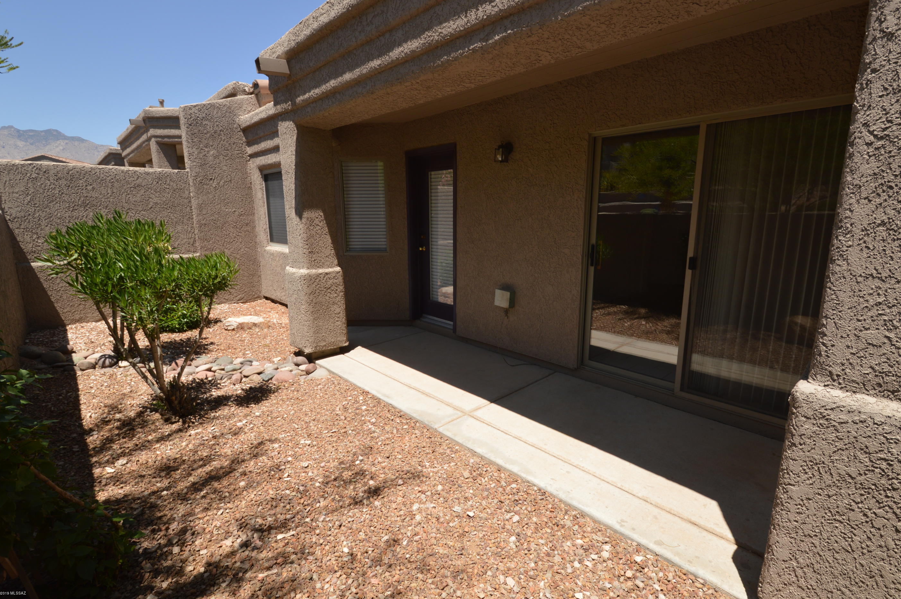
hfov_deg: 96.7
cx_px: 476
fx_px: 400
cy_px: 294
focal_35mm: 16
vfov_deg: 73.6
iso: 100
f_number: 8
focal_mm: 10
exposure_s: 1/200
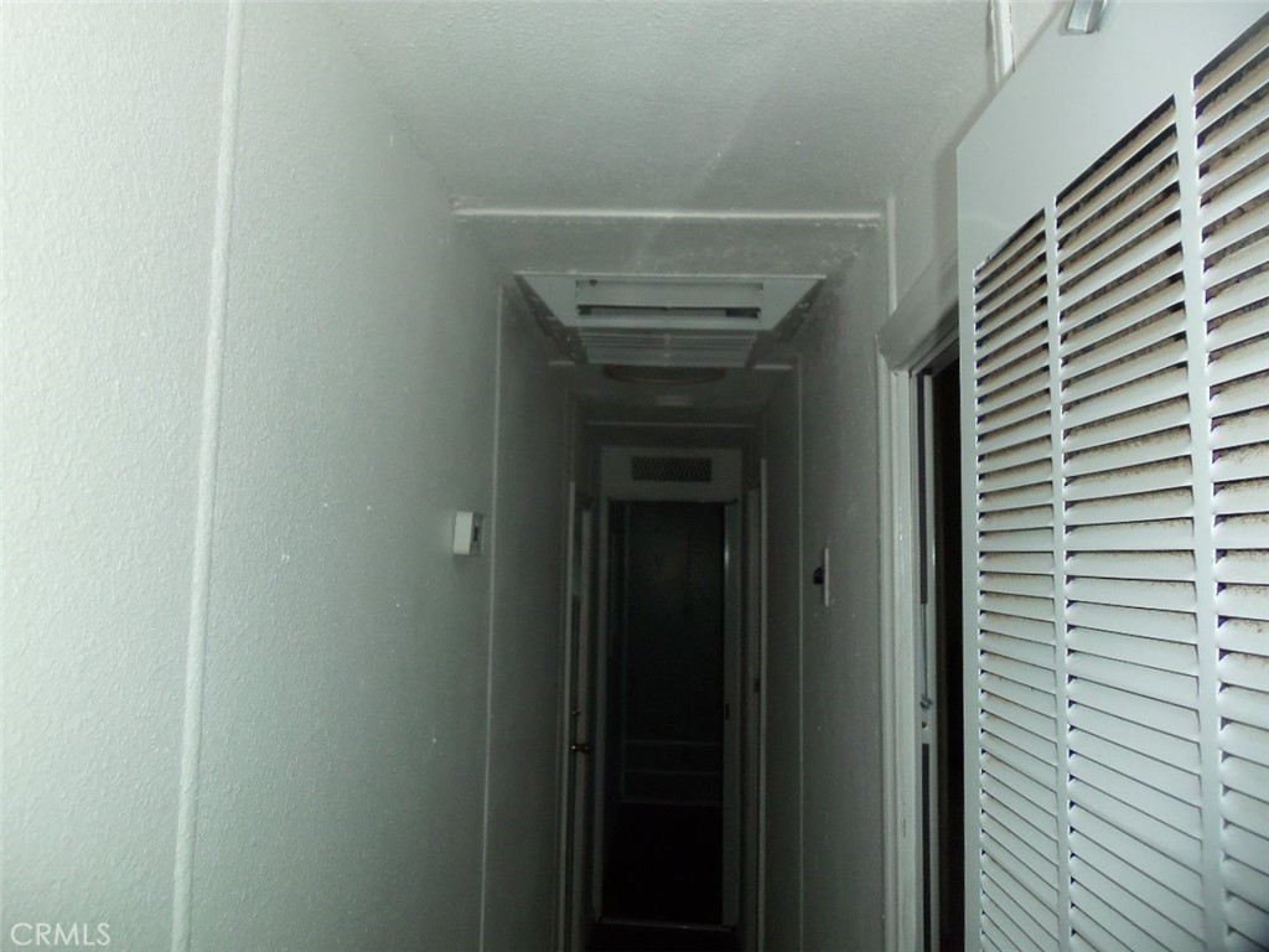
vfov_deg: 48.2
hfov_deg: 61.7
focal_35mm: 29
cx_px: 634
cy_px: 476
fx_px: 1063
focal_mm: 5.2
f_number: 3.4
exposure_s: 1/30
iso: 100
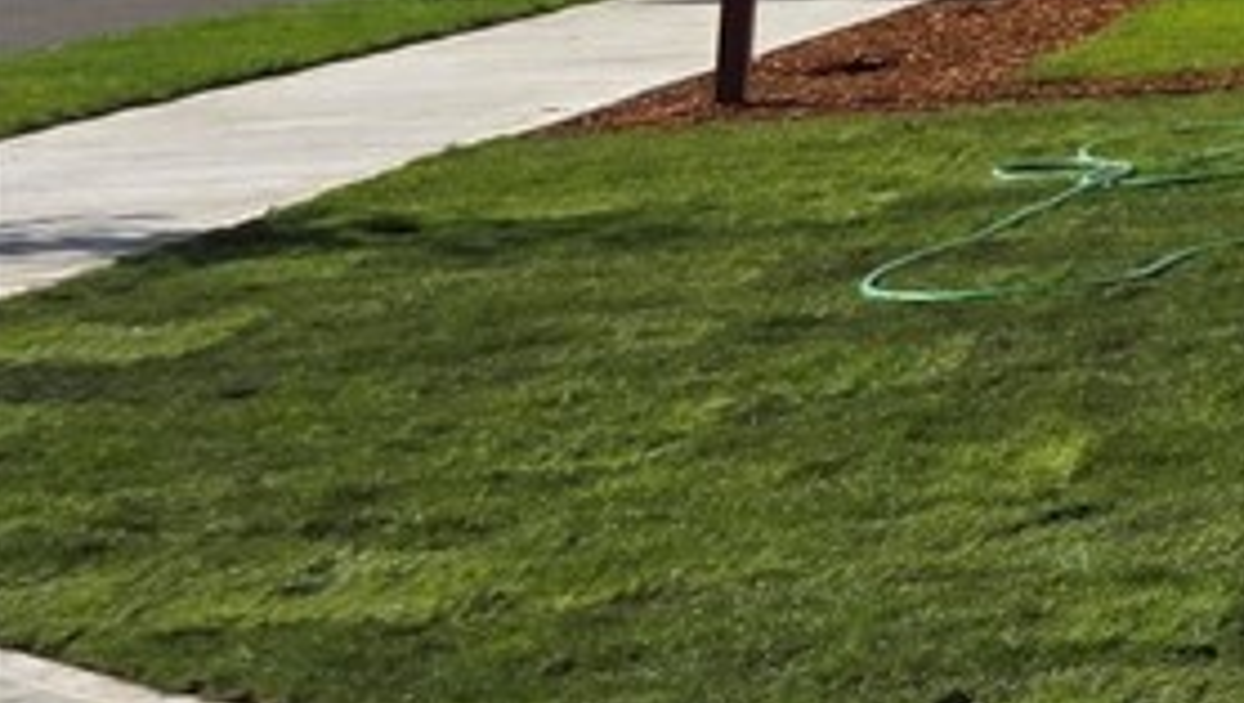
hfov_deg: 10.8
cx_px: 3571
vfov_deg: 7.9
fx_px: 4755
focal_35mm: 144
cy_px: -900
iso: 80
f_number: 1.7
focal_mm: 6.3
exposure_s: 1/7061
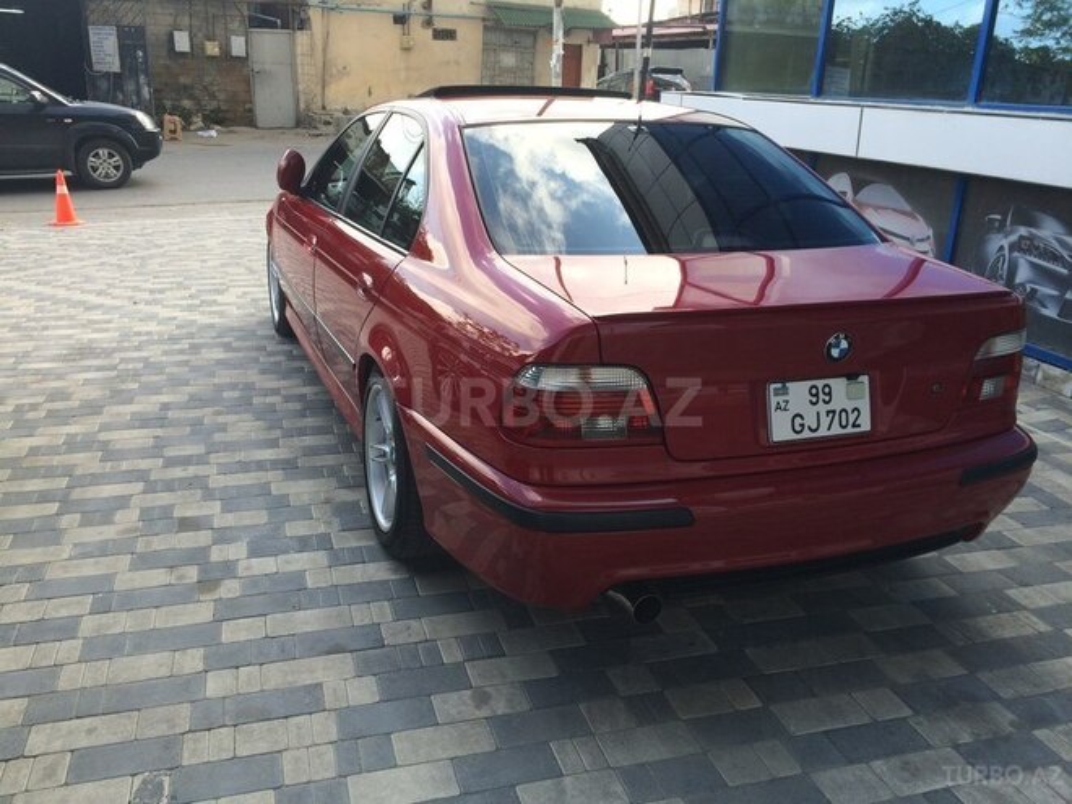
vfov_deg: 48.2
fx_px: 898
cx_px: 536
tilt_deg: -19.3
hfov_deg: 61.7
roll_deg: -2.9
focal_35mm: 29
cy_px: 402
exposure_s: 1/334
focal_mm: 4.15
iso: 32
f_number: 2.2
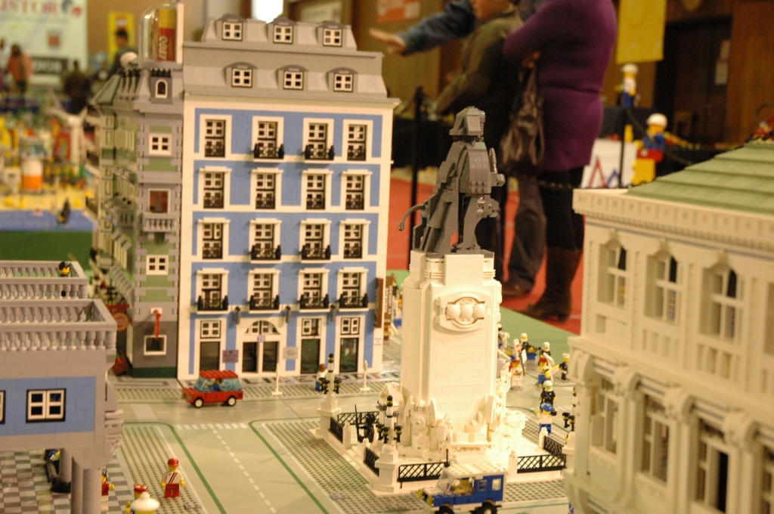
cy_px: 257
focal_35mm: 57
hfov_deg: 35.1
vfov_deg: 23.7
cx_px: 387
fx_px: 1224
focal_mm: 38
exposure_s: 1/15
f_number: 5
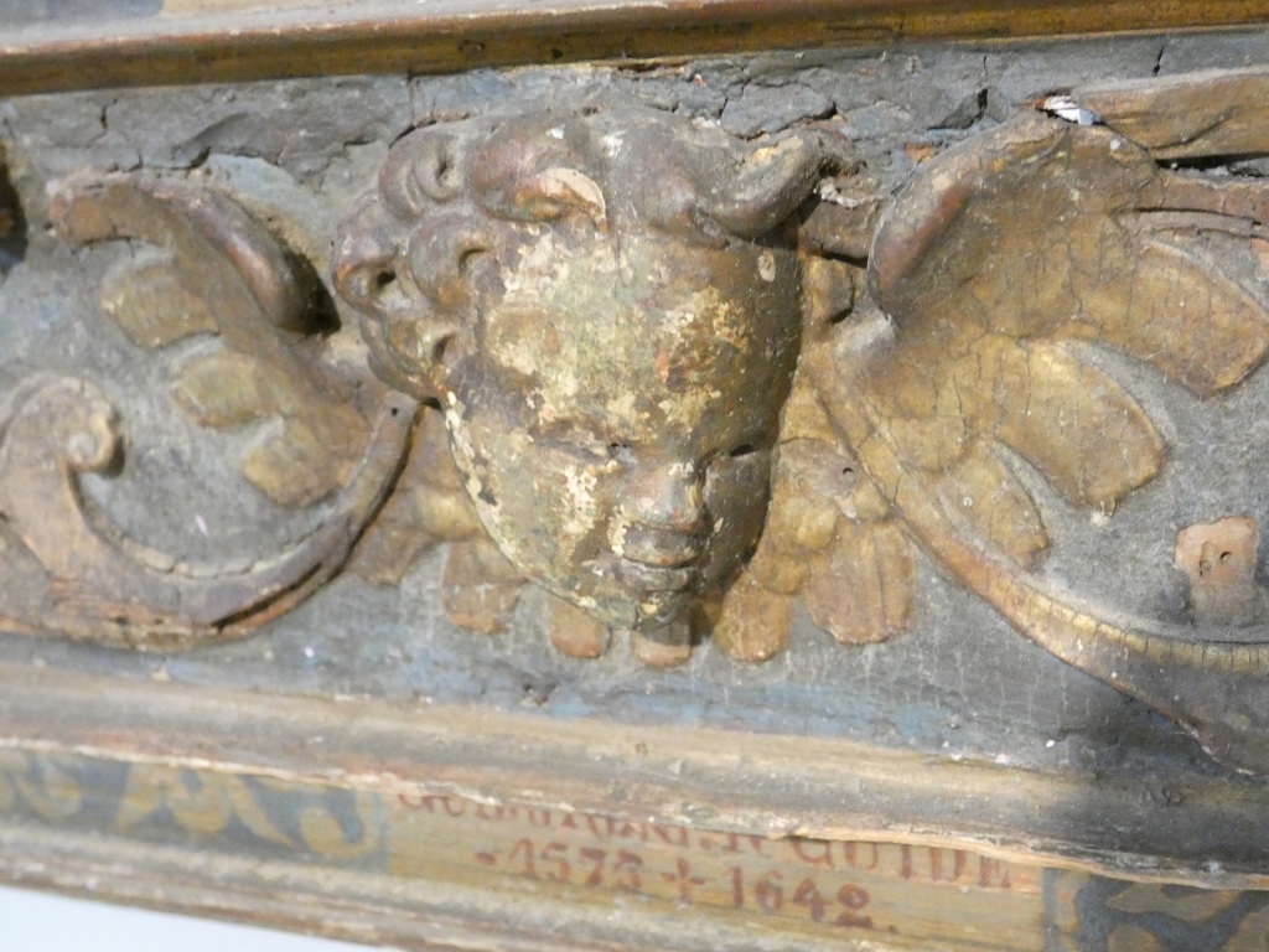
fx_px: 1760
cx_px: 634
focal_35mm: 48
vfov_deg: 30.3
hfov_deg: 39.7
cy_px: 476
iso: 1600
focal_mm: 8.6
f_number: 3.8
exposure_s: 1/60
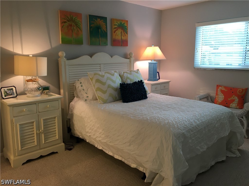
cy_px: 93
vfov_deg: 48.2
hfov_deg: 61.7
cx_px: 124
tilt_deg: -10.4
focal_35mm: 29
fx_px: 209
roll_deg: +0.3
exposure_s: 1/30
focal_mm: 4.15
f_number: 2.2
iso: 50
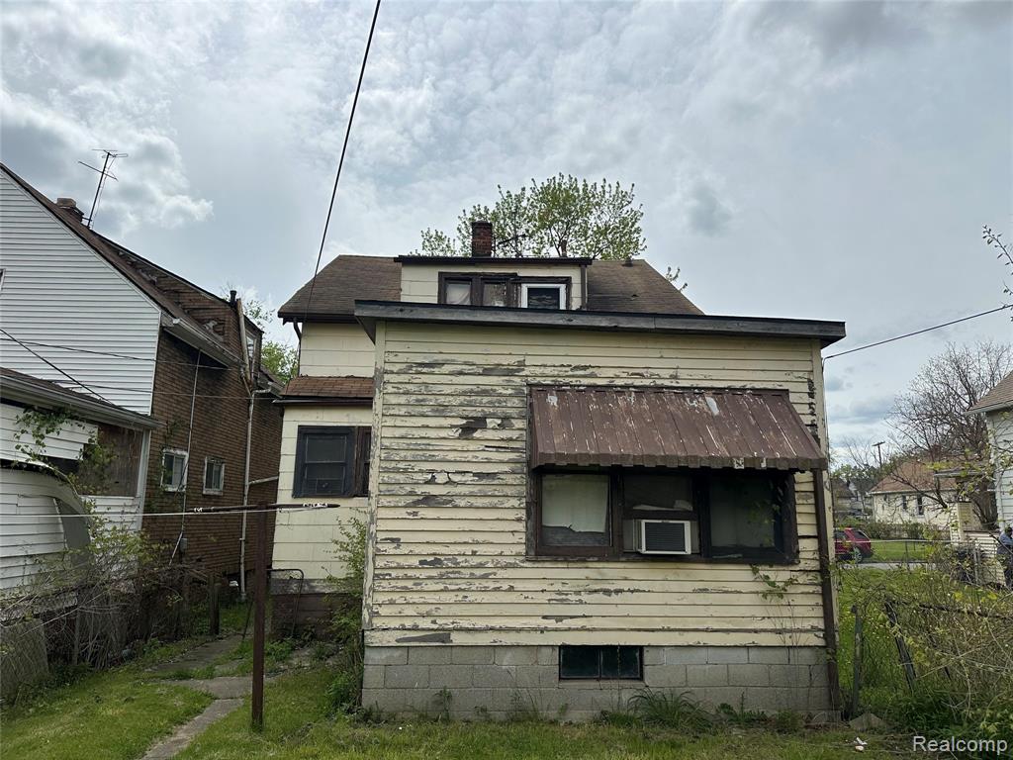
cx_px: 506
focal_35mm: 24
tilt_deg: +11.4
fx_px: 702
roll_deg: -0.6
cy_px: 380
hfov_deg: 71.6
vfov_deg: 56.8
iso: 80
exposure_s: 1/12048
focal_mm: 6.86
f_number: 1.78
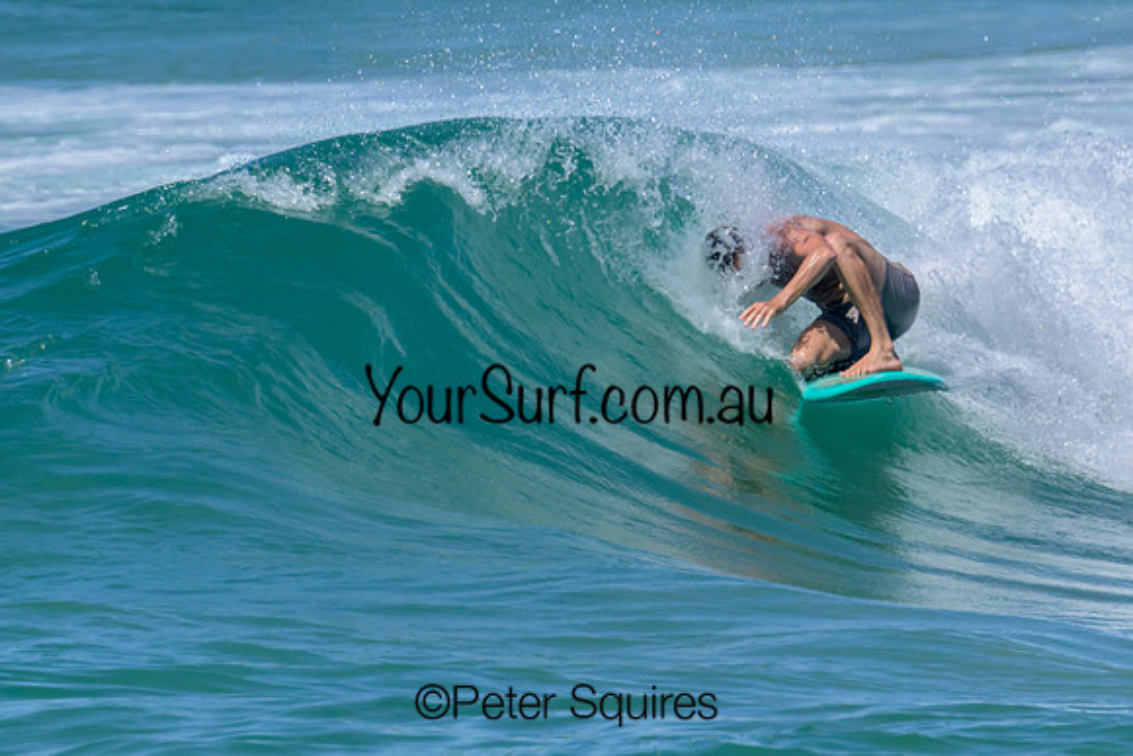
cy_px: 242
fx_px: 34211
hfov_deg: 1.9
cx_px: 770
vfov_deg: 1.3
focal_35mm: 1087
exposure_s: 1/2000
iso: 1250
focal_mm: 800
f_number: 16
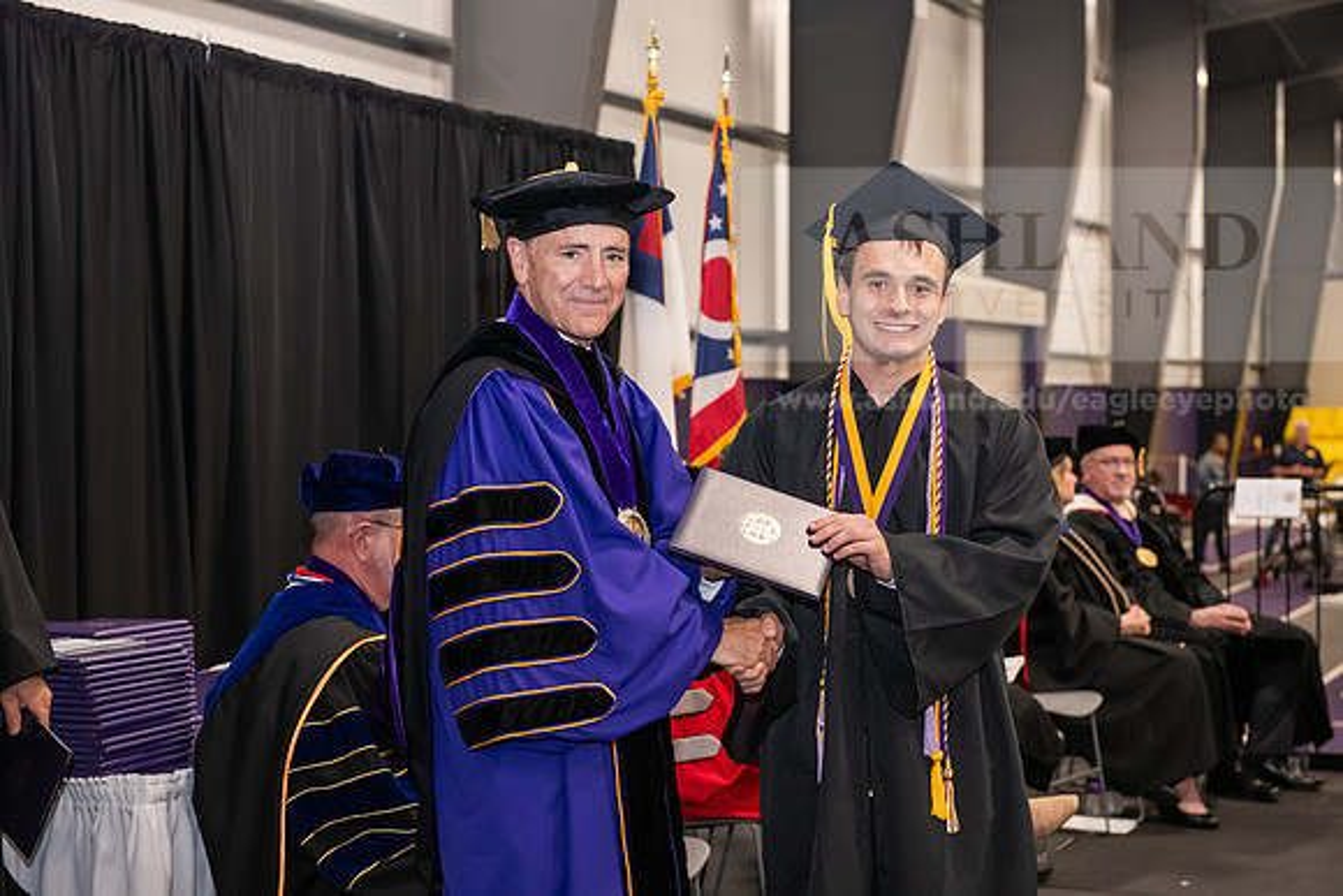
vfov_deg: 20.6
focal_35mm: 66
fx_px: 2463
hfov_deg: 30.5
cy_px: 448
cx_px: 672
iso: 2500
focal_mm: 66
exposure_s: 1/125
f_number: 5
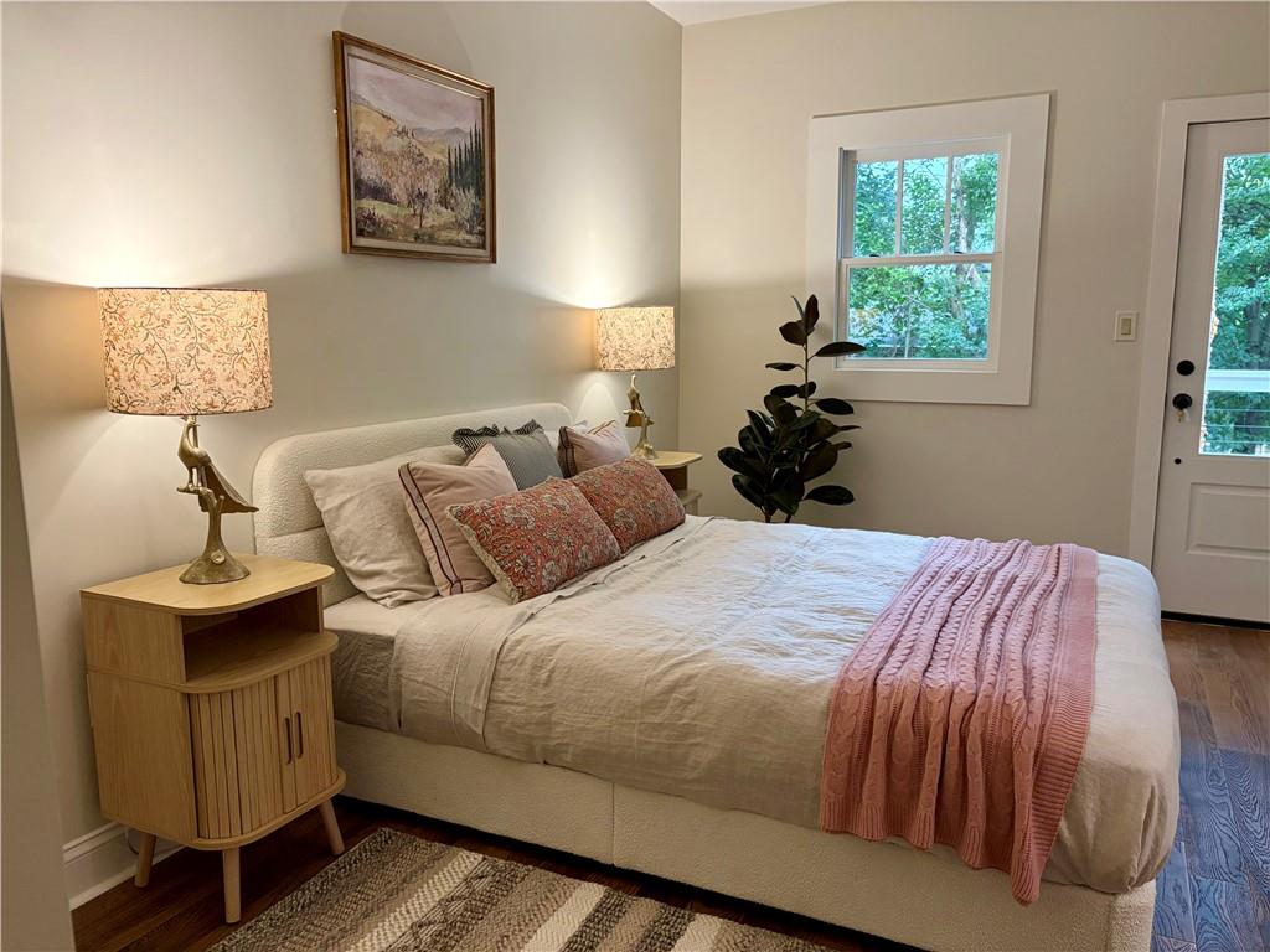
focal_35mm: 26
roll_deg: +0.2
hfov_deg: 67.3
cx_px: 635
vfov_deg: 53.1
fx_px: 954
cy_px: 476
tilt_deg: -8.7
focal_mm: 5.96
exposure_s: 1/120
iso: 200
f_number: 1.6
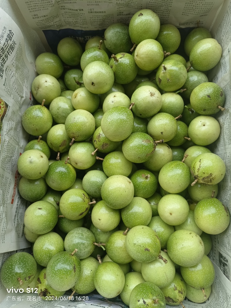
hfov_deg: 58.9
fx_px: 205
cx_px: 116
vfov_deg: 73.9
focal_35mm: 23
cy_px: 154
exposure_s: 1/100
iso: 263
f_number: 1.88
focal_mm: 5.59
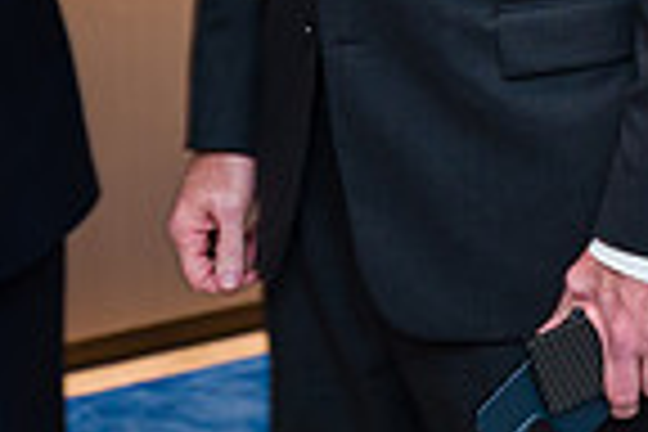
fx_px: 3078
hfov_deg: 11.3
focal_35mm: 171
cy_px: -343
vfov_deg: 7.8
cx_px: 1127
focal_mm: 41
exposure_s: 1/160
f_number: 3.2
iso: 800
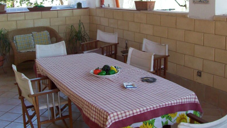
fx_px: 301
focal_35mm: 50
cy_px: 26
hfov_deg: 41.2
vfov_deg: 23.6
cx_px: 97
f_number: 2.7
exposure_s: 1/128
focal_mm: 6
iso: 121
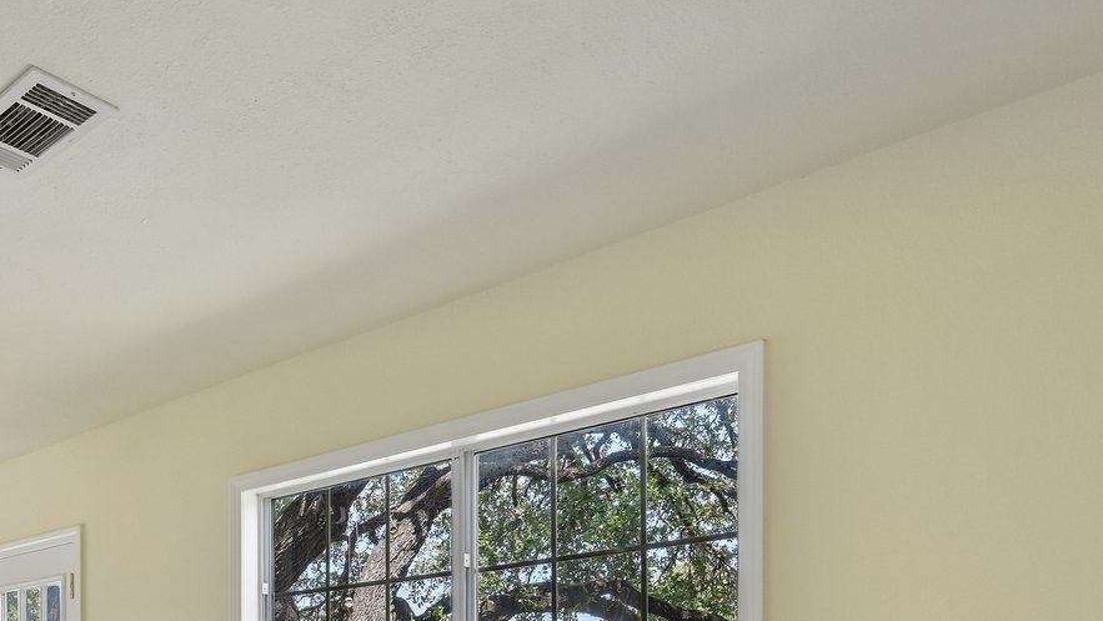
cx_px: 200
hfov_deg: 53.6
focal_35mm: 34
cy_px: 708
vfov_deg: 30.4
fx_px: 995
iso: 110
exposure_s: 1/15
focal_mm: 14
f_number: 8
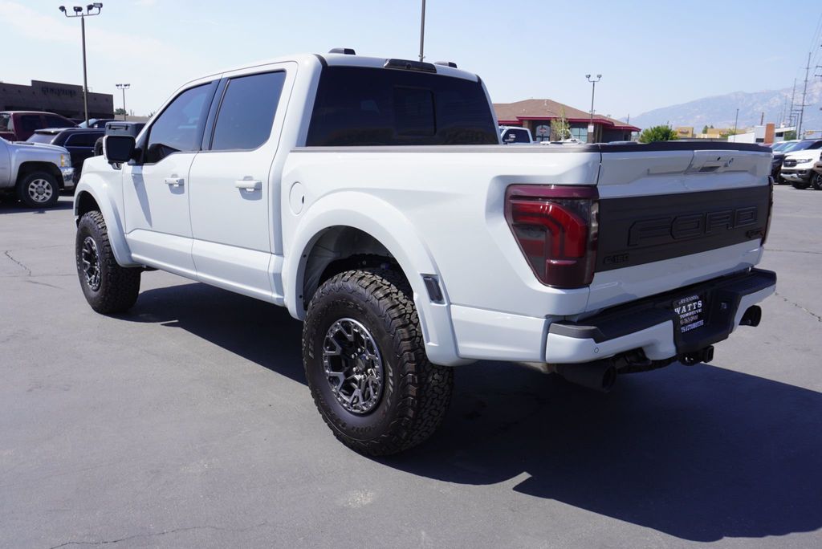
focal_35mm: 30
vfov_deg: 43.7
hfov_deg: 61.9
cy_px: 274
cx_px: 411
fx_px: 685
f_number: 7.1
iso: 100
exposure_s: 1/200
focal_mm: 20
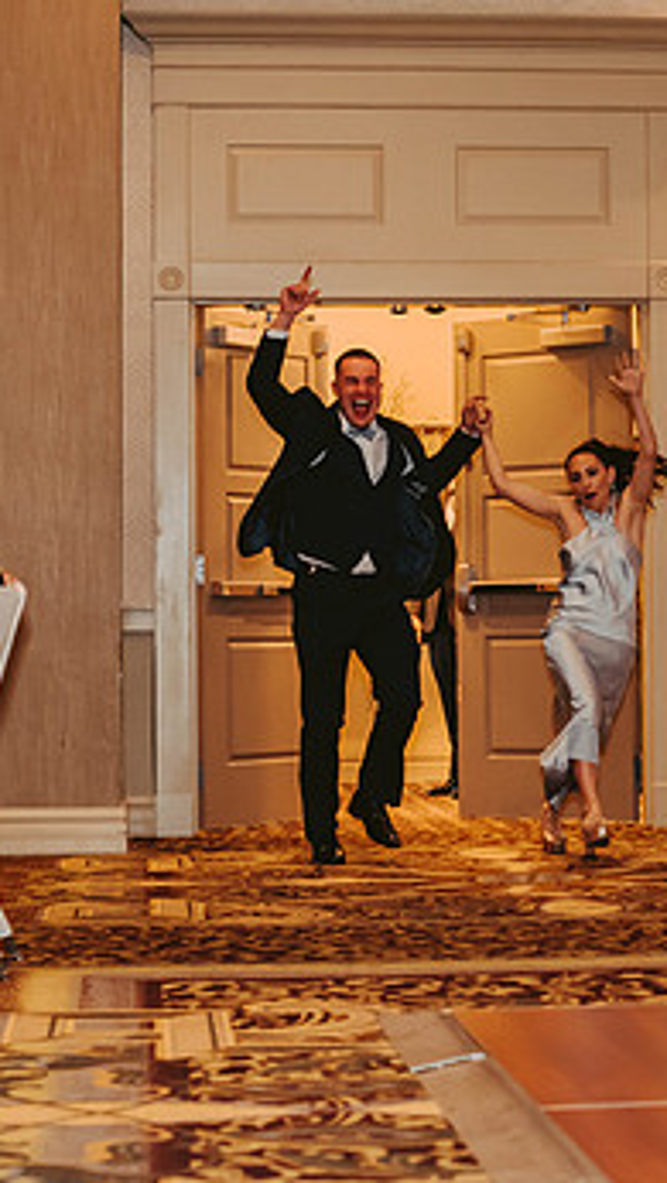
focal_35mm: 90
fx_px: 2826
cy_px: 545
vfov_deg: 23.7
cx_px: 520
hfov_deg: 13.4
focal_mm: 50
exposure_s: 1/125
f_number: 2.5
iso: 800
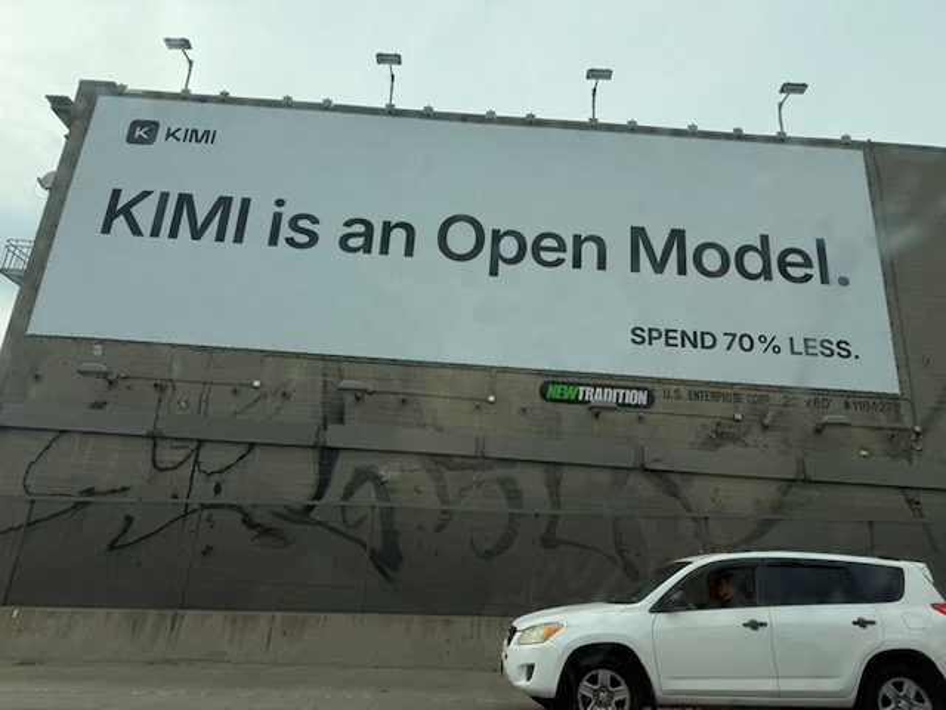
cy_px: 355
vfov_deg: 56.8
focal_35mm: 24
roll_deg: -6.2
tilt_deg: +18.6
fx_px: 656
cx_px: 473
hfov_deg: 71.6
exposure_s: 1/8130
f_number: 1.78
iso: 80
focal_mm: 6.76
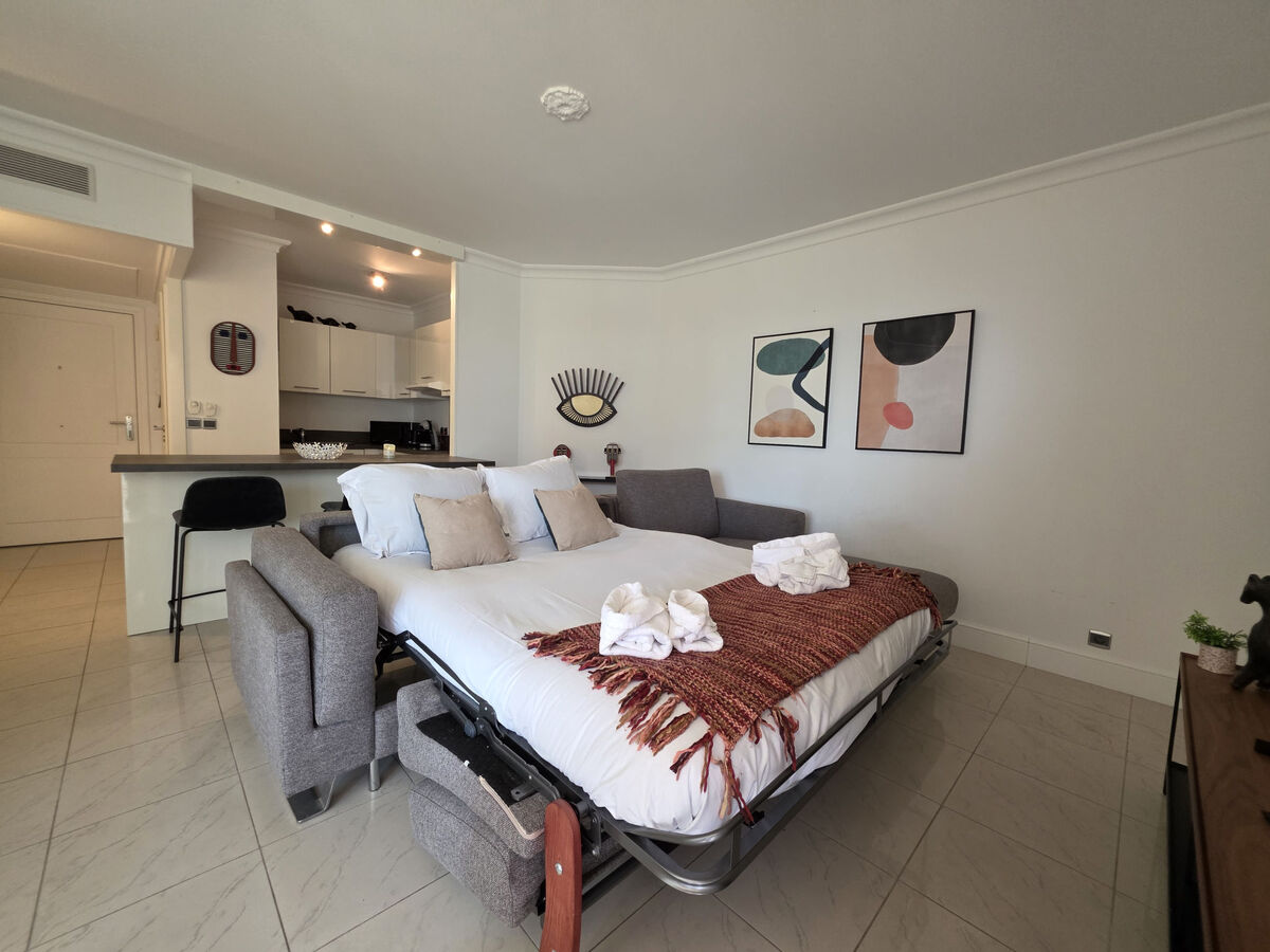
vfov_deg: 89.9
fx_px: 477
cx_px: 635
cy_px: 476
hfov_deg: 106.2
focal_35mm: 13
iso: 250
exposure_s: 1/100
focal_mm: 2.2
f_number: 1.9
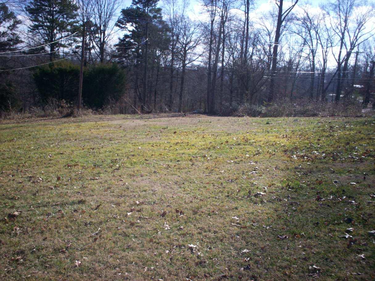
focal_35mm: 36
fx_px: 390
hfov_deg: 51.4
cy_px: 140
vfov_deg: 39.7
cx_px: 188
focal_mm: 6
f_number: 4.5
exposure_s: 1/472
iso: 100
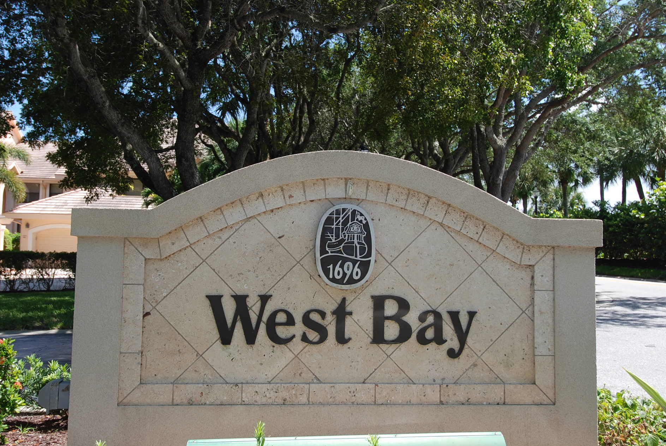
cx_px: 331
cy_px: 218
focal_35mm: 37
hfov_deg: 51.8
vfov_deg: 36.0
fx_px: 685
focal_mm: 24
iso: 100
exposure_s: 1/160
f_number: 6.3
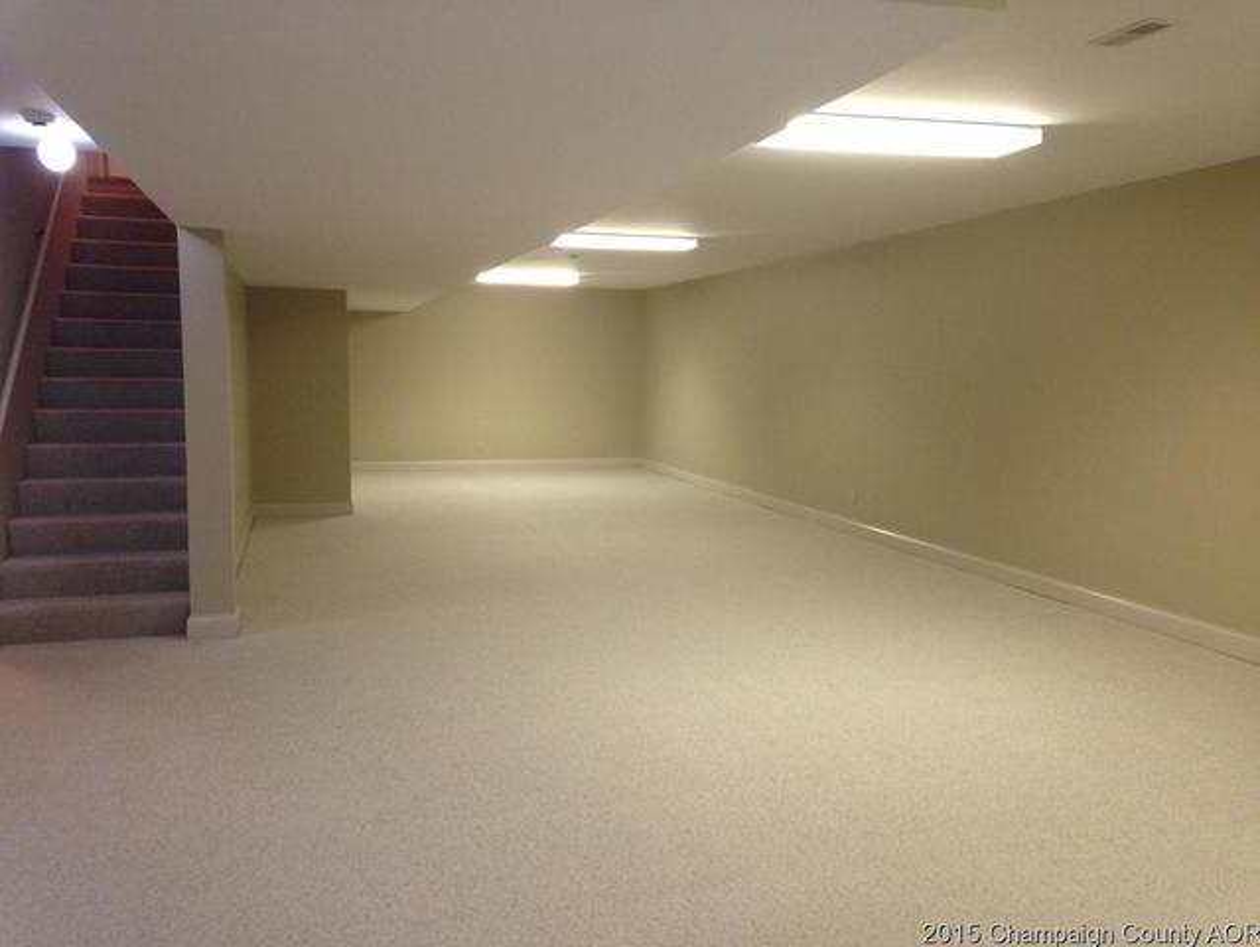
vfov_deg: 43.0
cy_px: 474
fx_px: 1202
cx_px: 630
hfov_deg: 55.3
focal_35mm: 33
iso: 160
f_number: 2.4
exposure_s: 1/20
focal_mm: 4.13
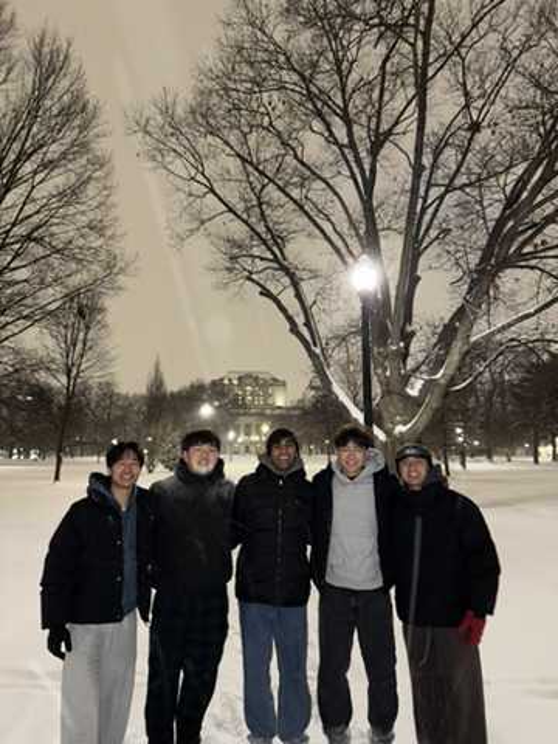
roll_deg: -0.2
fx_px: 516
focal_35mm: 24
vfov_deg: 71.6
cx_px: 279
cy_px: 372
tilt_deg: +10.8
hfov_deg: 56.8
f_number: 1.78
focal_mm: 6.76
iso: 200
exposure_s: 1/7
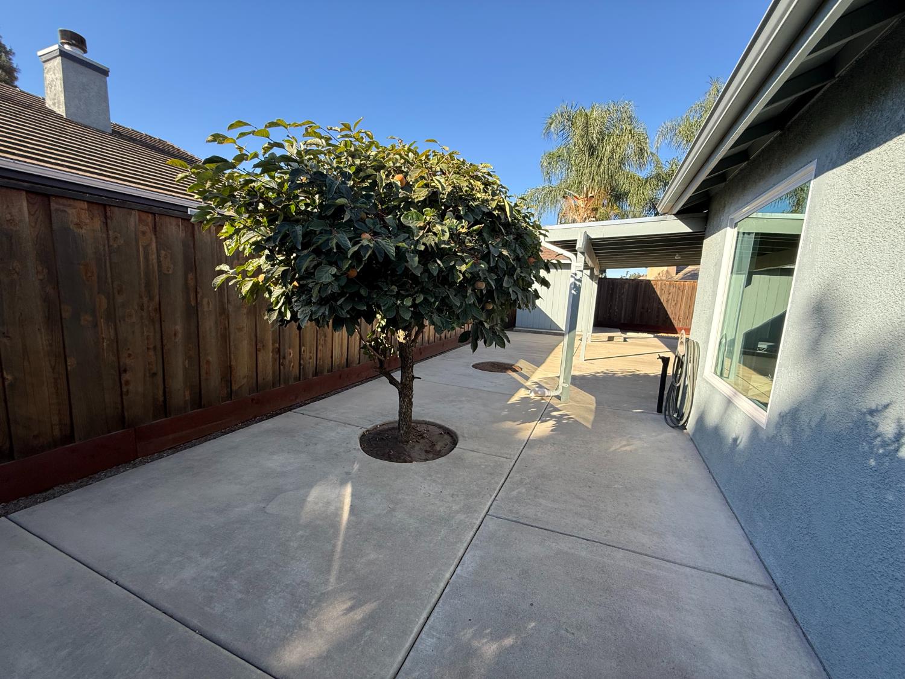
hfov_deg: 102.1
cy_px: 340
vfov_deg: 85.7
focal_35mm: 14
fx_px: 366
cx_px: 452
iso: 64
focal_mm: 2.22
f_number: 2.2
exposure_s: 1/451
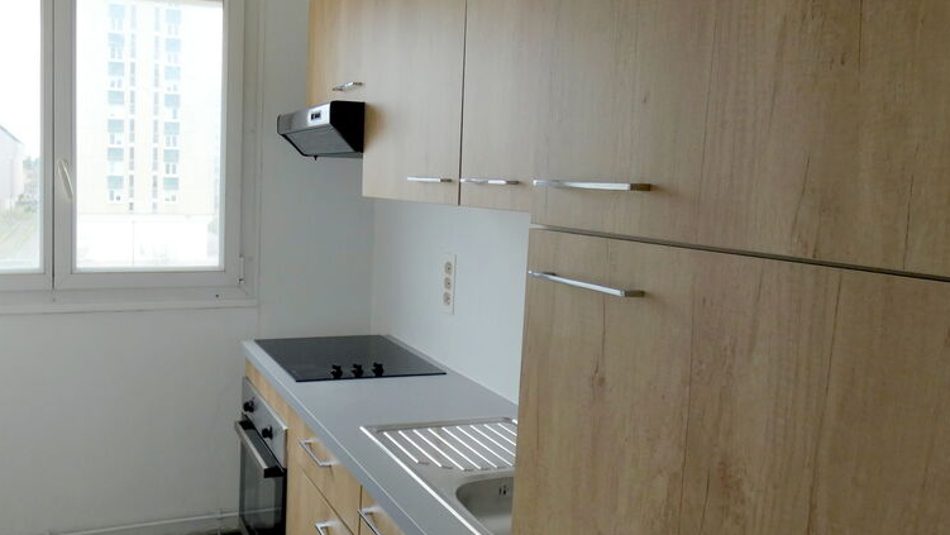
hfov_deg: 64.6
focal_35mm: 29
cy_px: 233
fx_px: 731
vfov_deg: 40.1
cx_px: 331
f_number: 2.8
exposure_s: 1/80
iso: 80
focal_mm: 3.6
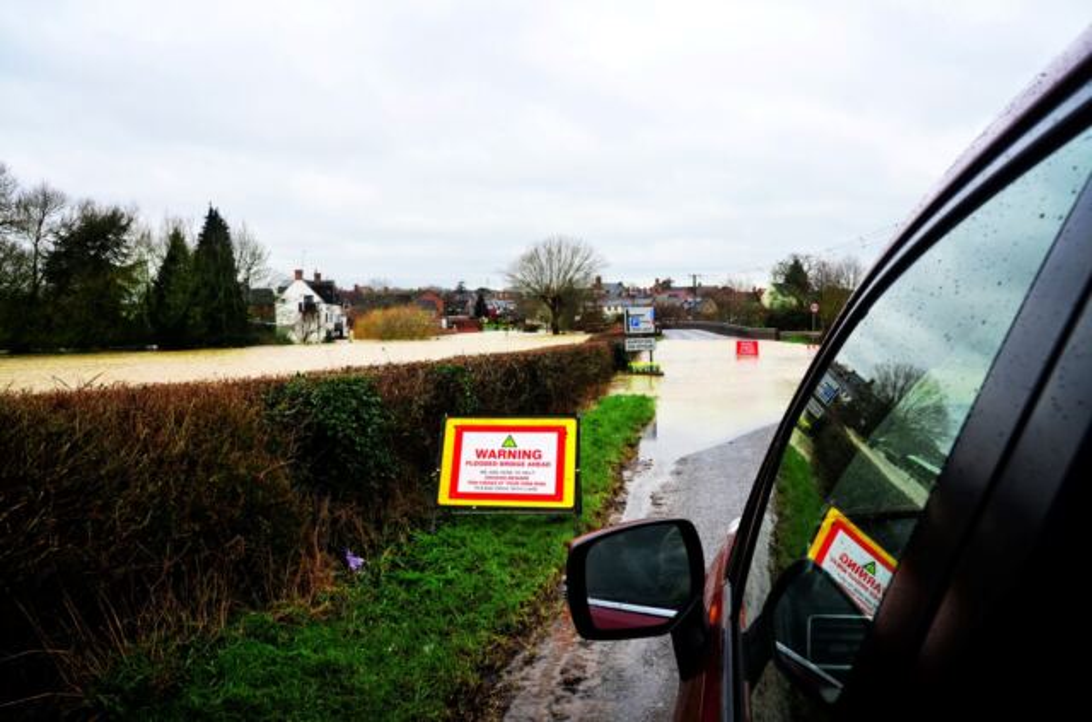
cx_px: 546
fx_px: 817
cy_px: 361
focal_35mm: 27
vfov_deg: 47.7
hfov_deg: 67.5
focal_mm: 18
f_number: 13
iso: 400
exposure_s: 1/125
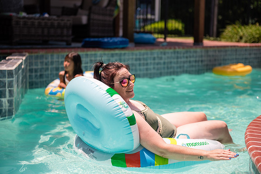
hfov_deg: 28.8
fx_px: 508
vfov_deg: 19.5
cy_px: 87
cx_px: 130
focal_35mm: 70
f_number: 2.8
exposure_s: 1/4000
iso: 160
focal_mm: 70
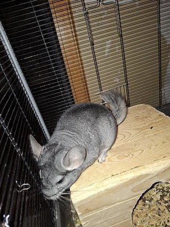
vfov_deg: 73.9
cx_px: 85
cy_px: 114
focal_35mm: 23
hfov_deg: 58.9
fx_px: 151
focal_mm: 5.54
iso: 200
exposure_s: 1/100
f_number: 1.8
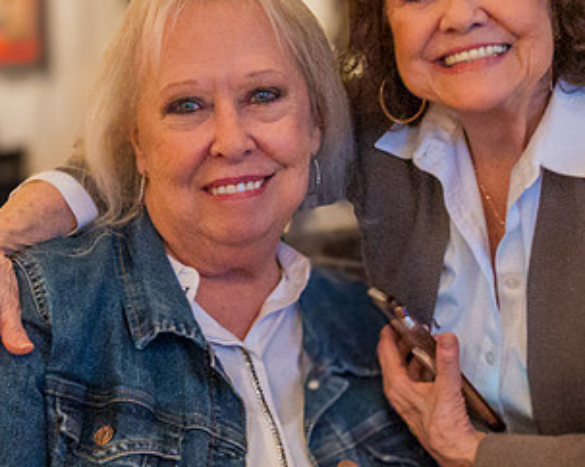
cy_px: 173
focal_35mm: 88
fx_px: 1523
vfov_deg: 17.4
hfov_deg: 21.7
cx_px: 257
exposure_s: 1/80
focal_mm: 24
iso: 8000
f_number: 7.1
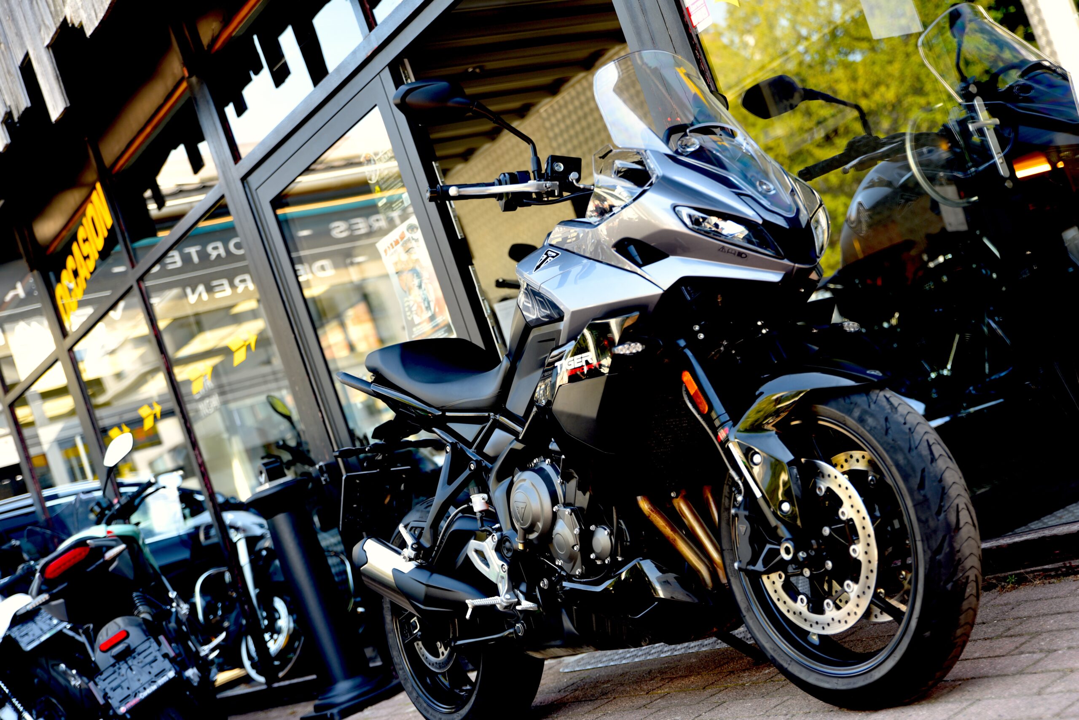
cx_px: 540
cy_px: 360
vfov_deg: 27.0
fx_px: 1499
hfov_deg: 39.6
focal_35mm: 50
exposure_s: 1/60
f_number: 2.8
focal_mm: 50
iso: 100
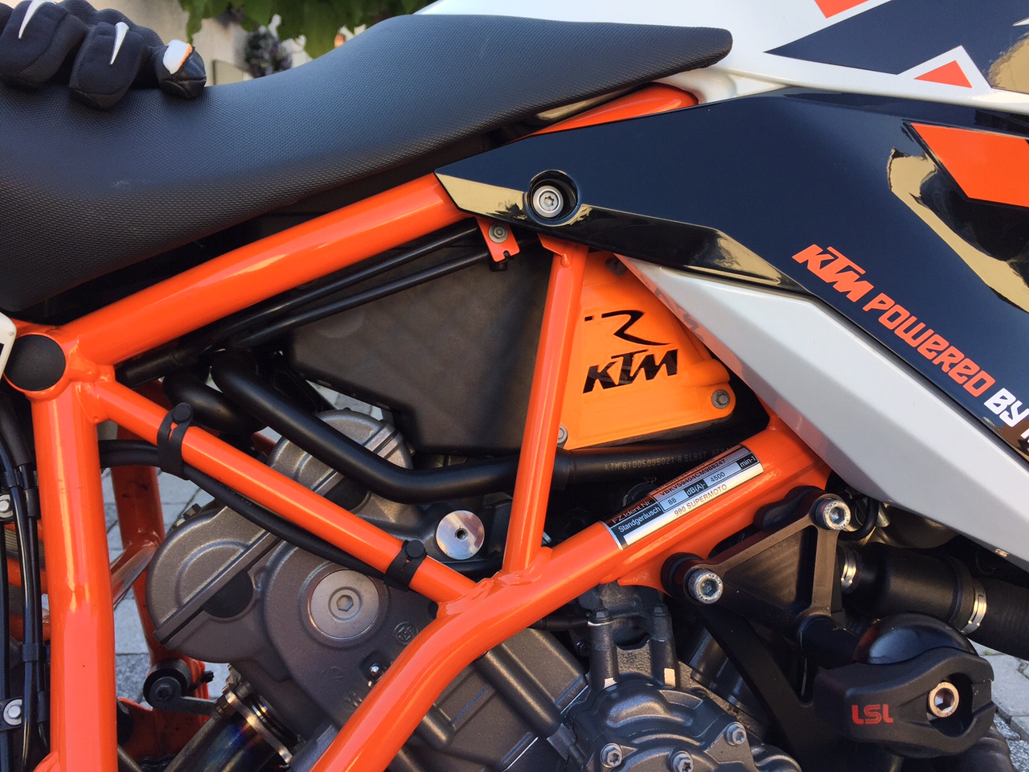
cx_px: 514
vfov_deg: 48.2
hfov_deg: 61.7
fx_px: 862
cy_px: 386
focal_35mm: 29
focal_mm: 4.15
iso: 32
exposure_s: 1/183
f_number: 2.2
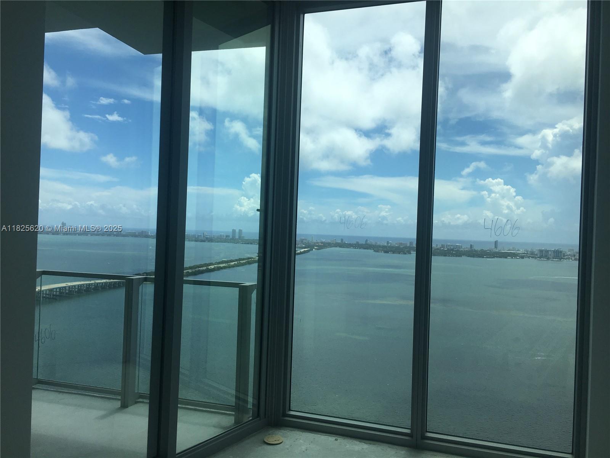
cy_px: 229
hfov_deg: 61.7
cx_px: 305
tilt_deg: -0.3
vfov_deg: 48.2
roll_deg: -3.2
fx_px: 511
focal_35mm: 29
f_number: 2.2
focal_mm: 4.15
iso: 25
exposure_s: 1/2024
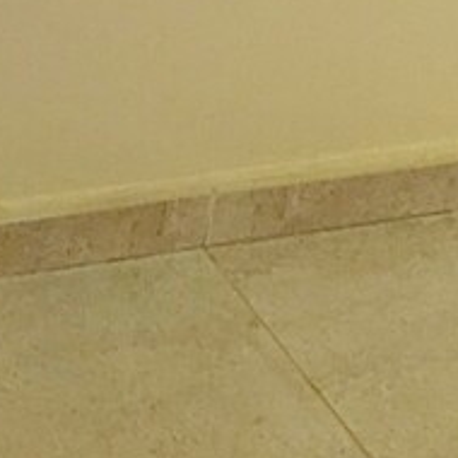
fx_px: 1407
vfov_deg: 13.4
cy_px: -651
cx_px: -315
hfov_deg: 16.2
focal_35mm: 94
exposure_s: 1/25
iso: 135
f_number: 2.2
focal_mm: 1.83
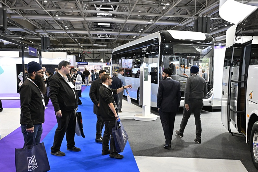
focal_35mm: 32
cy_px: 92
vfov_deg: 41.1
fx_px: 229
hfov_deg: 58.7
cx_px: 139
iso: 4000
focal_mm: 29
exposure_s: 1/160
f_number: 5
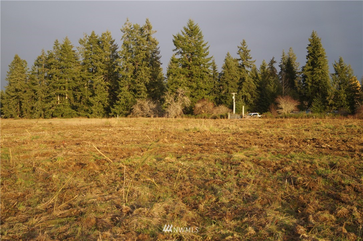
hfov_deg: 43.6
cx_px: 182
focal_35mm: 45
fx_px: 453
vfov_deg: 29.8
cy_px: 120
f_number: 4.5
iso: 250
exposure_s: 1/160
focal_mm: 30
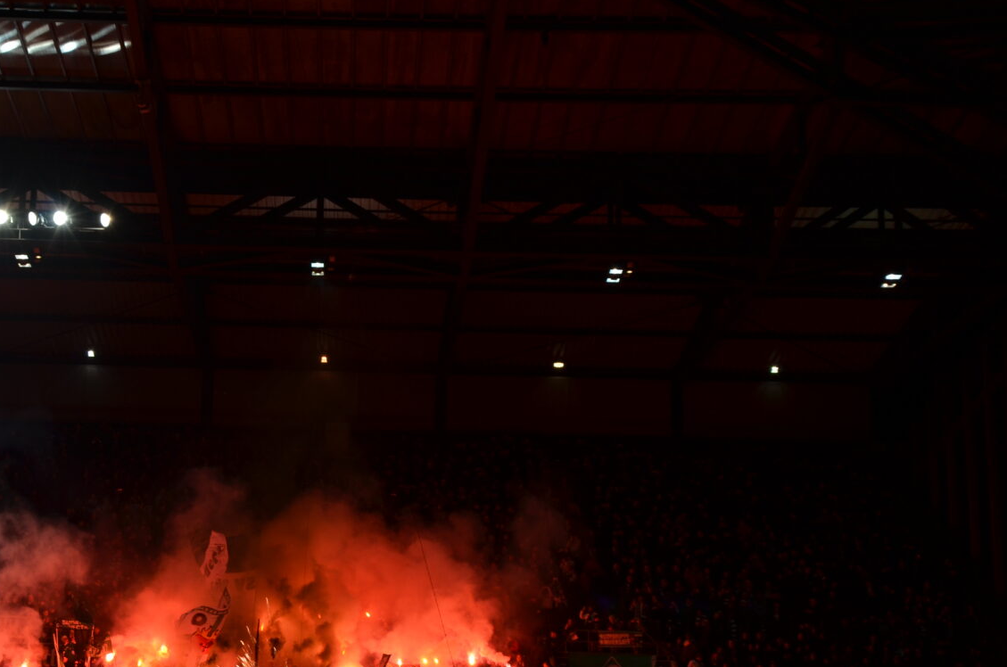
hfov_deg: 23.8
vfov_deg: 16.0
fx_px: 2373
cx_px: 310
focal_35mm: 85
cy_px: 396
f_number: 7.1
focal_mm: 40
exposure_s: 1/200
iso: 200
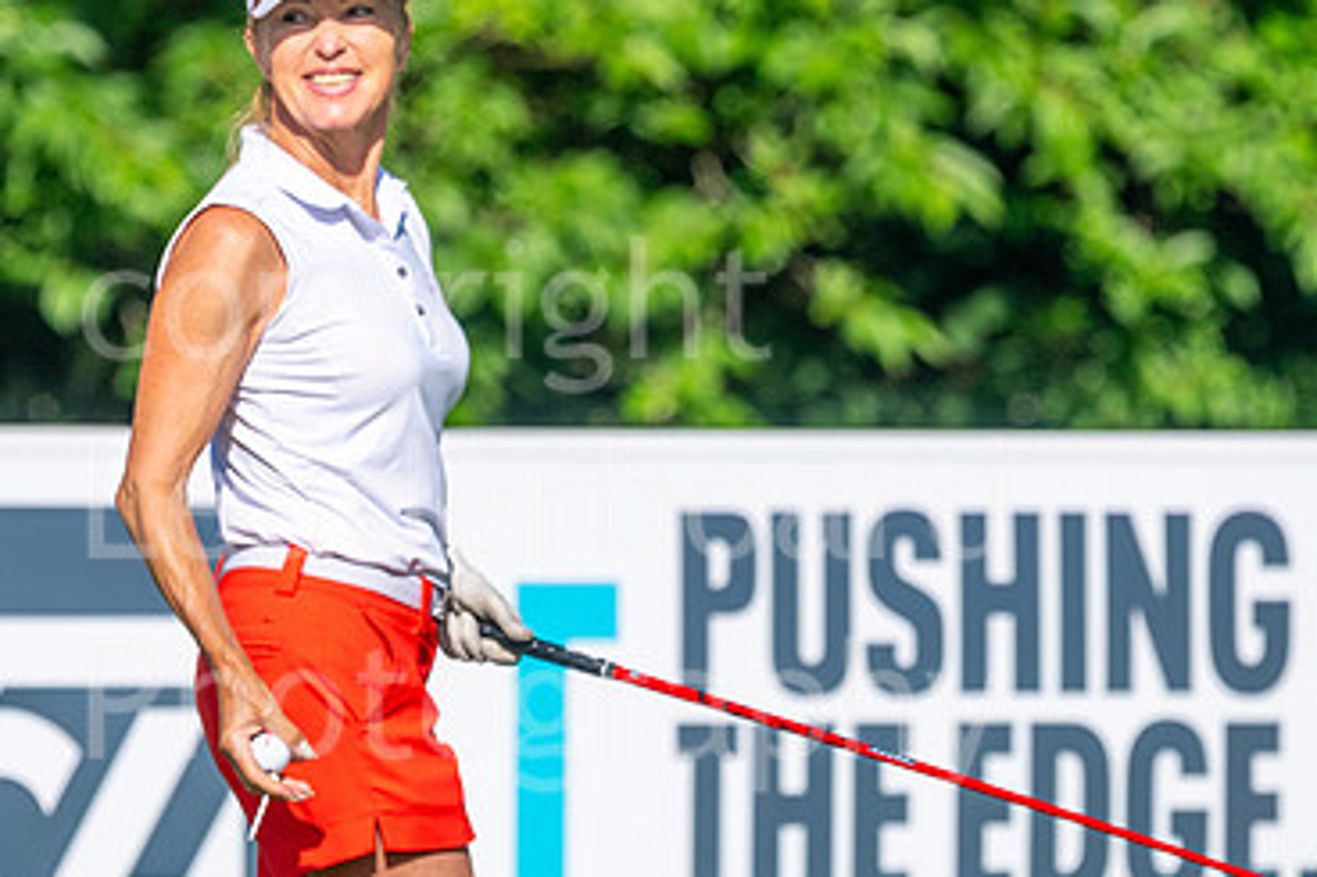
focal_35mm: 709
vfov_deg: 1.9
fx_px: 25925
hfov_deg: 2.9
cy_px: 533
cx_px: 551
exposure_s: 1/2500
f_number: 5
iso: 200
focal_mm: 300
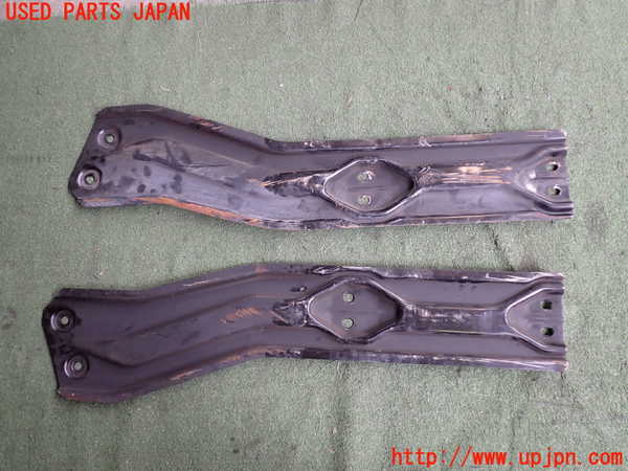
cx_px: 314
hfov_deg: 60.0
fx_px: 544
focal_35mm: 30
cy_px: 236
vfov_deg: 46.8
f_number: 2.3
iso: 200
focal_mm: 5.4
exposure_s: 1/125
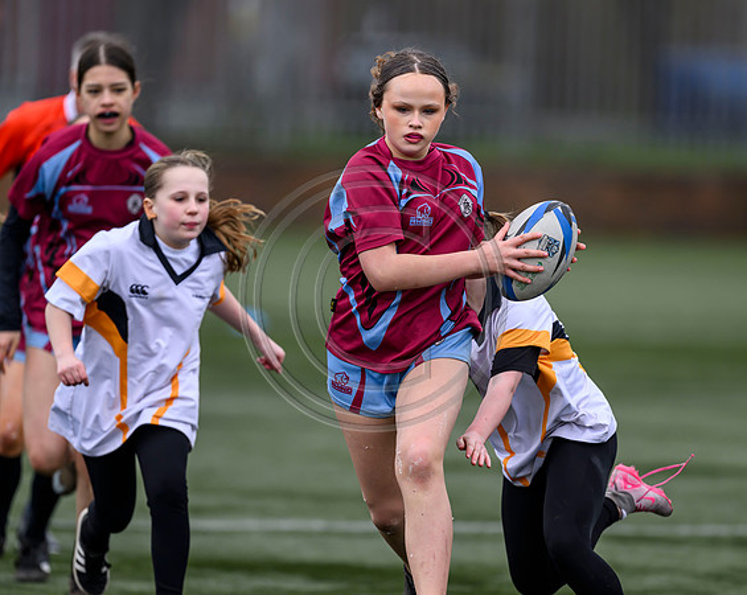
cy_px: 298
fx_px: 9919
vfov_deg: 3.4
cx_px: 447
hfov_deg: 4.3
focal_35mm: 449
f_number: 3.5
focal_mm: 400
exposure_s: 1/1600
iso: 500
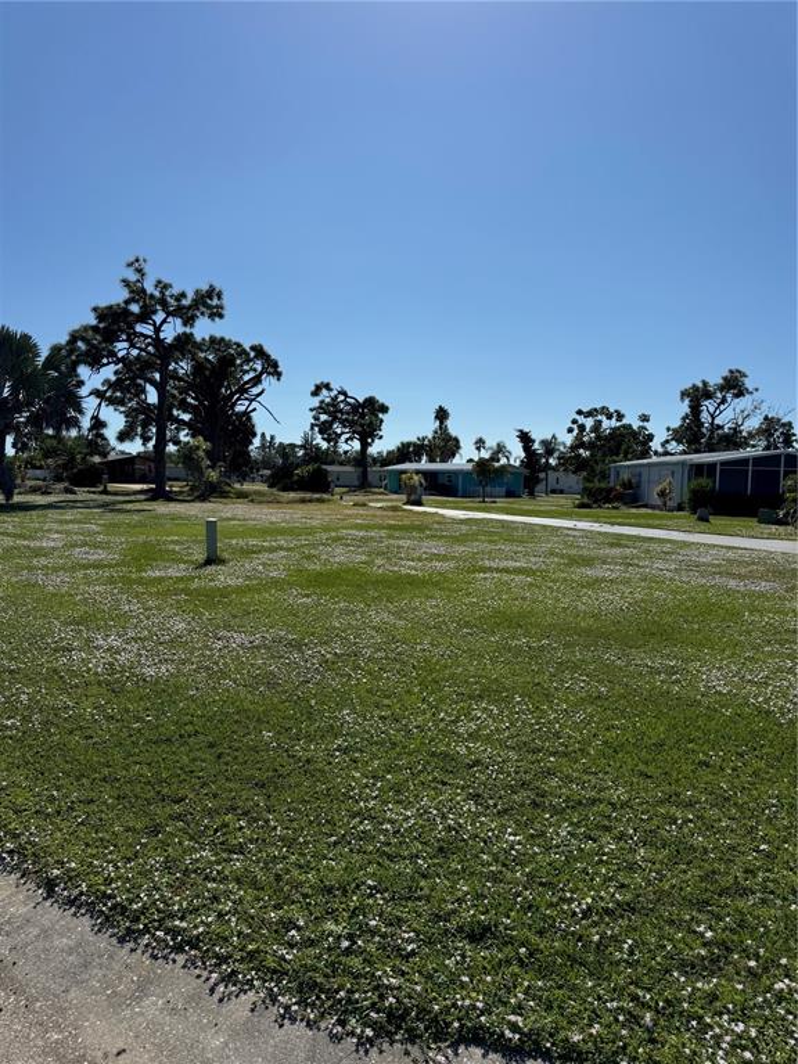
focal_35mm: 24
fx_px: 738
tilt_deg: -4.4
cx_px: 399
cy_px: 532
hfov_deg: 56.8
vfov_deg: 71.6
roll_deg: -1.1
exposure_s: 1/10417
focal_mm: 6.76
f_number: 1.78
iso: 80
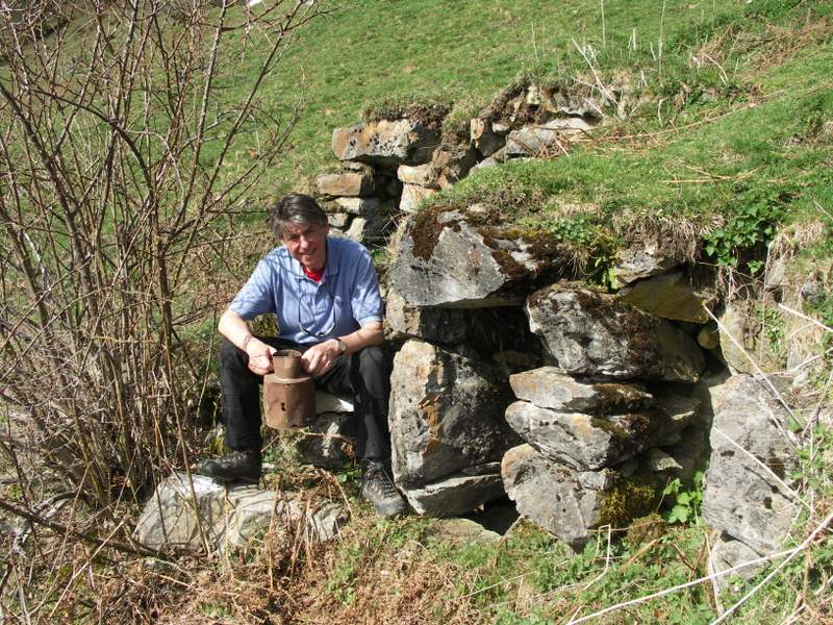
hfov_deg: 55.4
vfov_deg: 42.9
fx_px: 794
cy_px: 312
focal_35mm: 33
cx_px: 416
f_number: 5
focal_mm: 8.5
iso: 50
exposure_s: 1/160
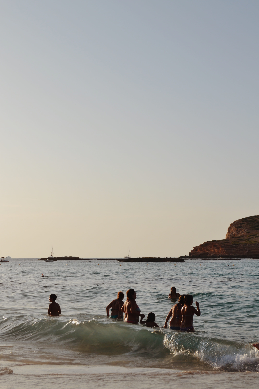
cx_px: 130
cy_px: 194
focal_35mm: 57
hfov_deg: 23.8
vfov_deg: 35.1
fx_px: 615
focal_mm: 38
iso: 100
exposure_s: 1/320
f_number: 9
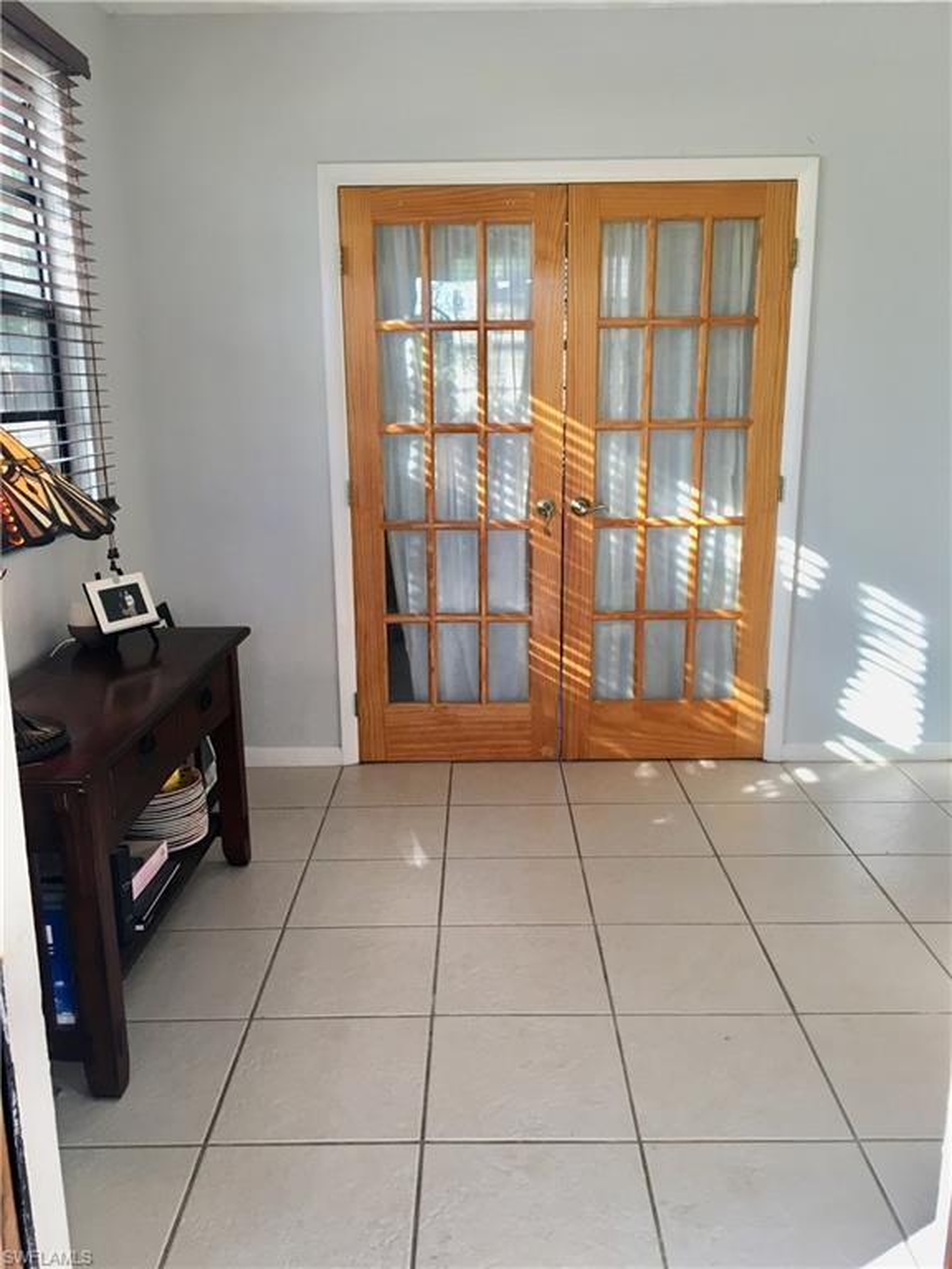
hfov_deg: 48.2
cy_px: 634
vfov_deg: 61.7
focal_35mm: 29
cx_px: 476
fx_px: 1063
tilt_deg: -13.2
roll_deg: +0.9
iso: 25
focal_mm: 4.15
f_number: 2.2
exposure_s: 1/30
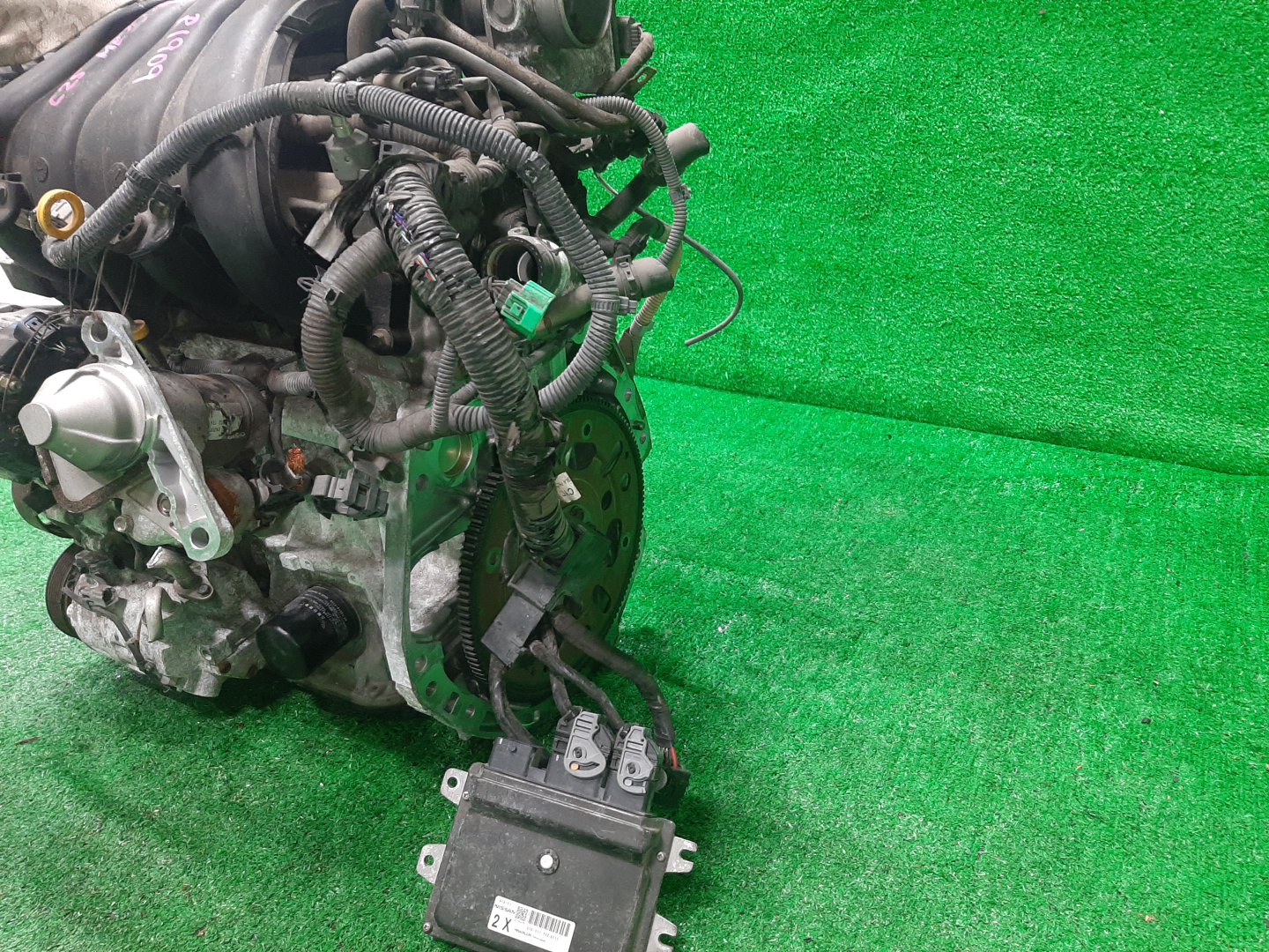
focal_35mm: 26
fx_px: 953
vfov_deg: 53.1
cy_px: 476
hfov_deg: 67.3
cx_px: 634
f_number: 1.7
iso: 174
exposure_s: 1/33
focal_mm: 3.93
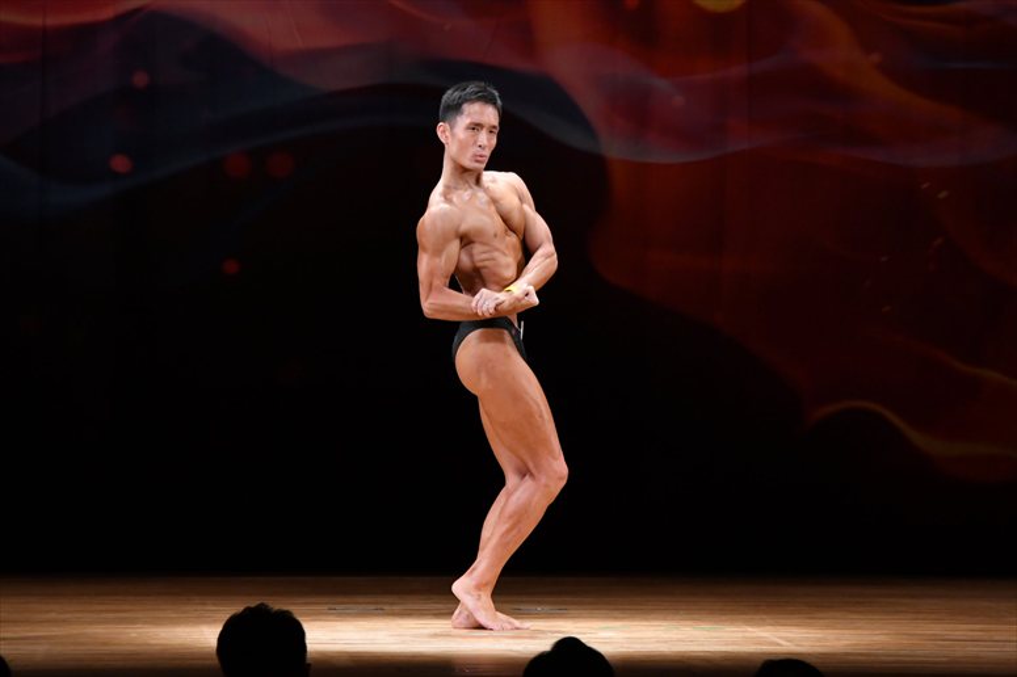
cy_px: 338
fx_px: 6777
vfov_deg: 5.7
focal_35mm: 240
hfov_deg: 8.6
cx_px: 508
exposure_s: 1/400
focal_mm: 160
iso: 3200
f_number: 5.6
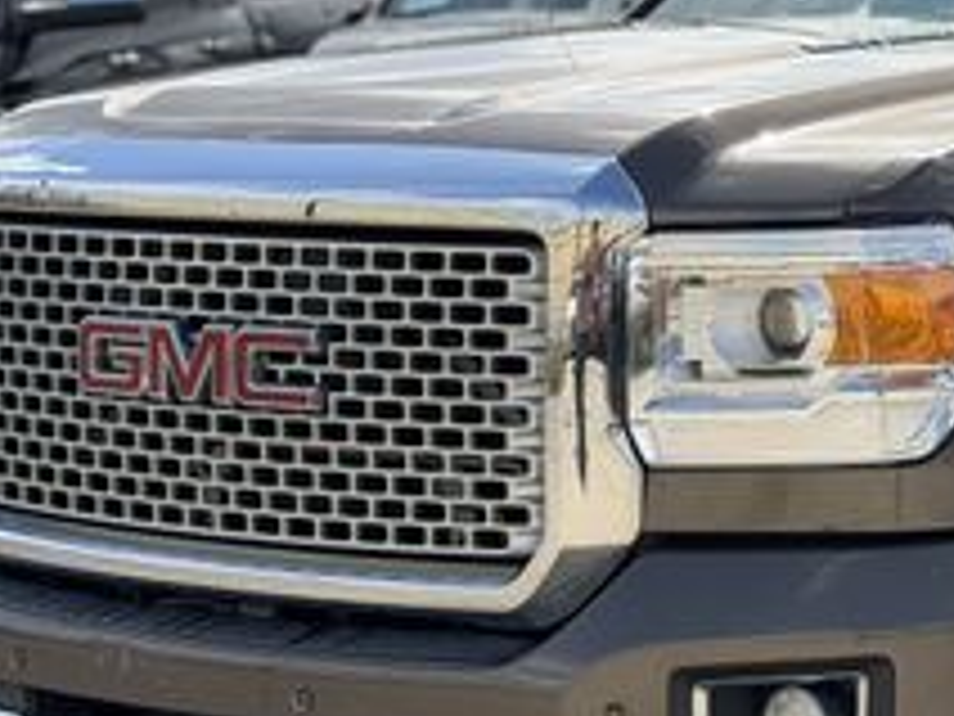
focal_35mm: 145
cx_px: 1292
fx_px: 3996
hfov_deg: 13.1
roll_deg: -2.2
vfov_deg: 10.2
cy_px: 252
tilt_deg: -4.0
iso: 100
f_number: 1.78
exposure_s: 1/6536
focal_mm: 6.76
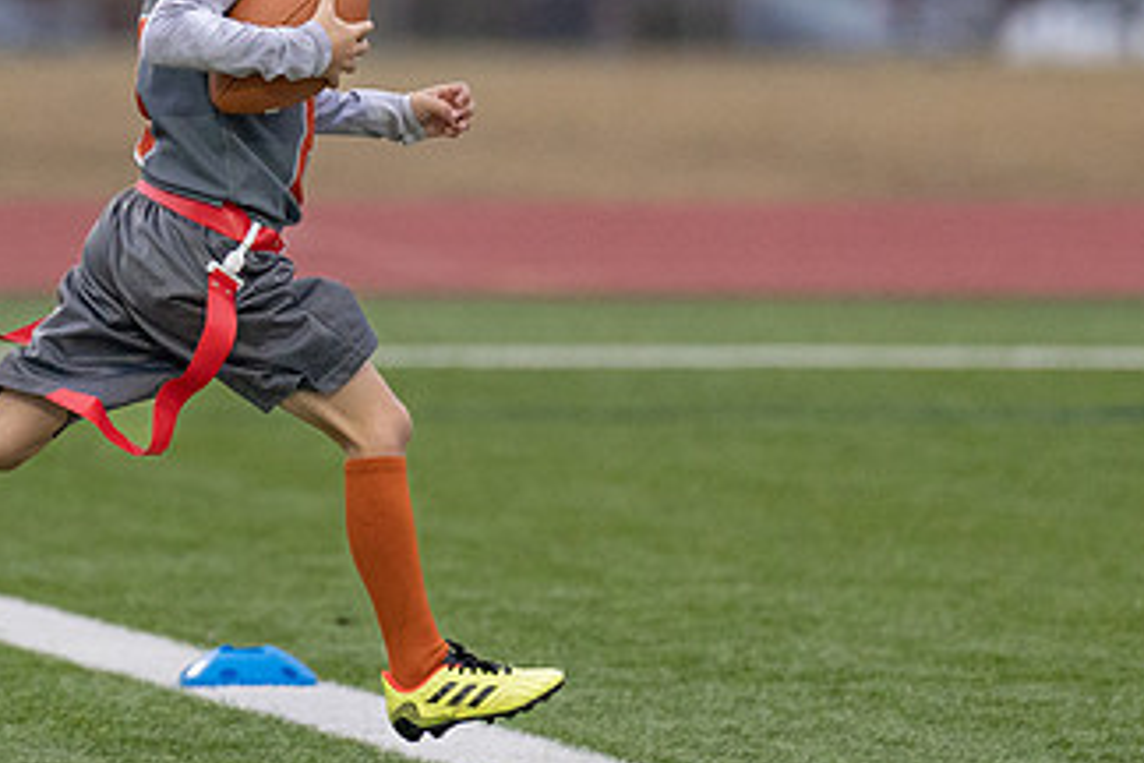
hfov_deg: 2.6
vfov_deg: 1.8
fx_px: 24785
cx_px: 4
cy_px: 121
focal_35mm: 780
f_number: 2.8
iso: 800
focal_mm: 200
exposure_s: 1/1000
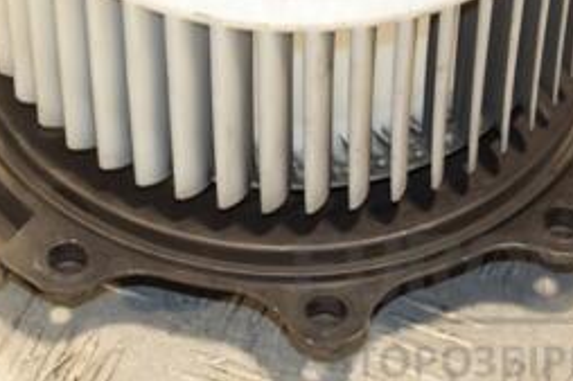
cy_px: -32
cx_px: 253
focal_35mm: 177
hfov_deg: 11.6
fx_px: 2815
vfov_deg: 7.7
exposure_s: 1/200
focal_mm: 50
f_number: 5.6
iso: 800
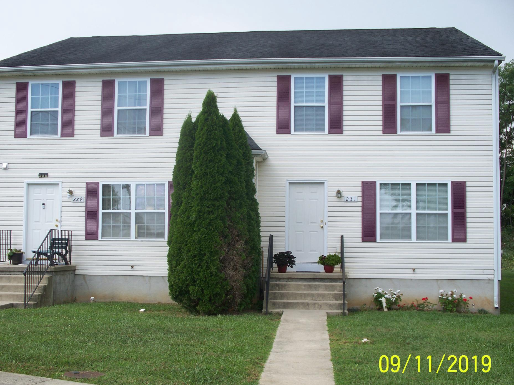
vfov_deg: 28.0
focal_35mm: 52
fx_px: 772
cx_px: 239
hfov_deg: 36.8
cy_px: 204
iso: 64
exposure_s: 1/160
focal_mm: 9.86
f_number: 2.9
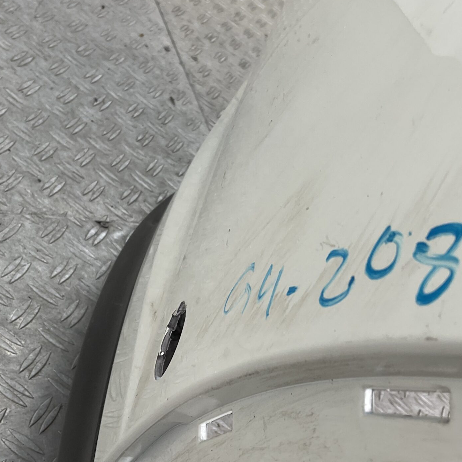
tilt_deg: -36.4
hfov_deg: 36.0
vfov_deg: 36.1
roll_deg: -43.2
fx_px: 710
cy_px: 223
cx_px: 245
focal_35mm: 47
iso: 16
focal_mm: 3
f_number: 1.8
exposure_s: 1/118
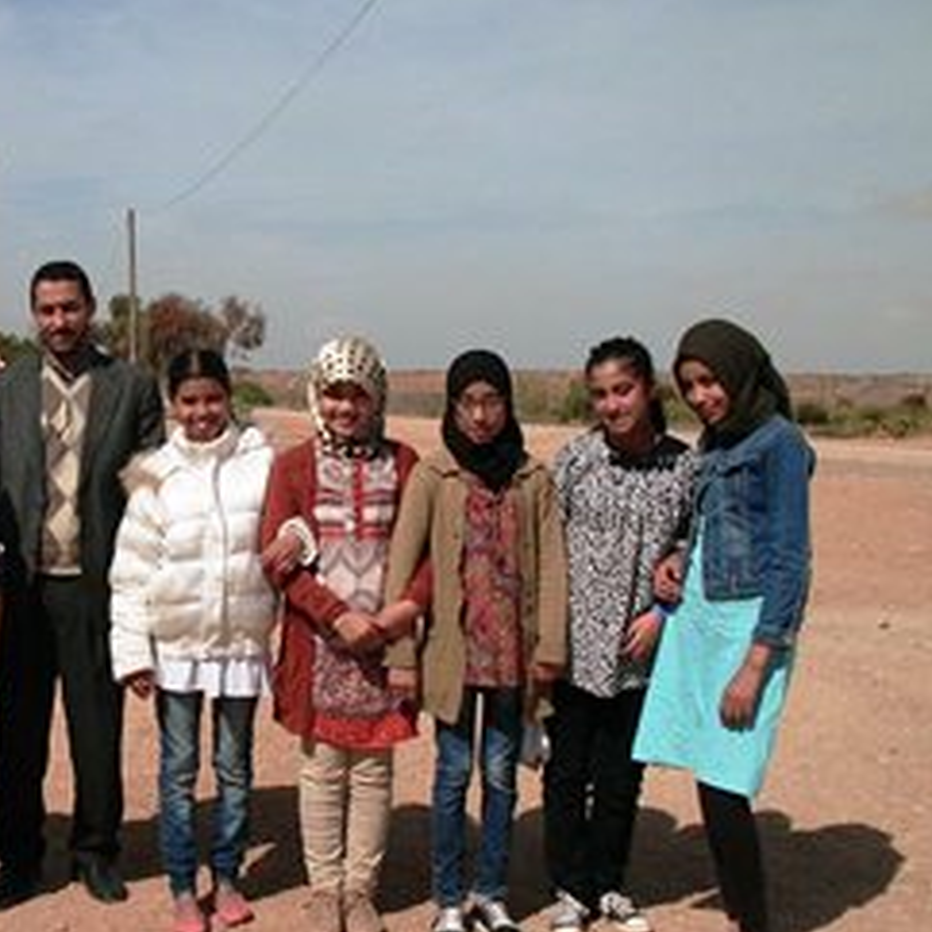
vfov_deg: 29.1
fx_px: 1797
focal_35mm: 59
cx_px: 77
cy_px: 512
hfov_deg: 27.9
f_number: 7.3
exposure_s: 1/800
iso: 64
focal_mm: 6.3
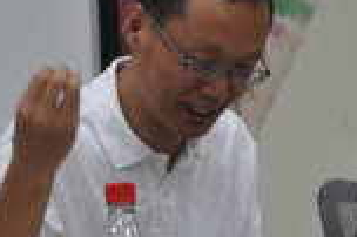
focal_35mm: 311
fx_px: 3084
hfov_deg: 6.5
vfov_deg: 4.4
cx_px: -202
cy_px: 297
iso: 220
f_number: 5.6
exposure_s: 1/30
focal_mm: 45
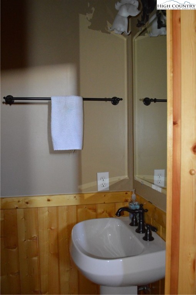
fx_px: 246
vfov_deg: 62.0
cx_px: 98
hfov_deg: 43.5
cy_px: 148
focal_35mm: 30
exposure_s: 1/60
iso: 3200
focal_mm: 20
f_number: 3.8
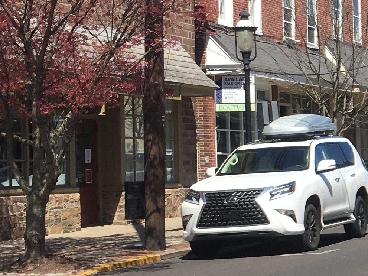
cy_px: 136
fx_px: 1254
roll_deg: +1.4
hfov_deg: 15.0
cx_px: 612
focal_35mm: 118
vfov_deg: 12.6
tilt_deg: -0.7
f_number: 2.2
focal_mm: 4.15
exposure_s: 1/1399
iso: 25
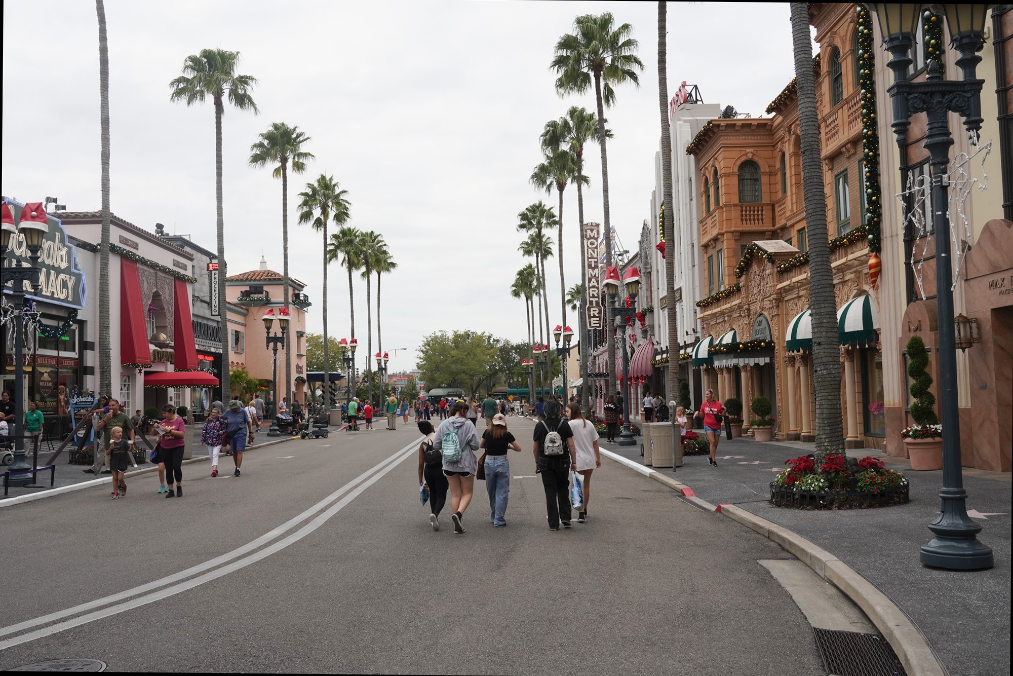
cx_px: 506
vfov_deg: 40.0
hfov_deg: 57.2
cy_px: 338
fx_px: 929
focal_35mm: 33
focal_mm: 33
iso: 800
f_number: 16
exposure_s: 1/100
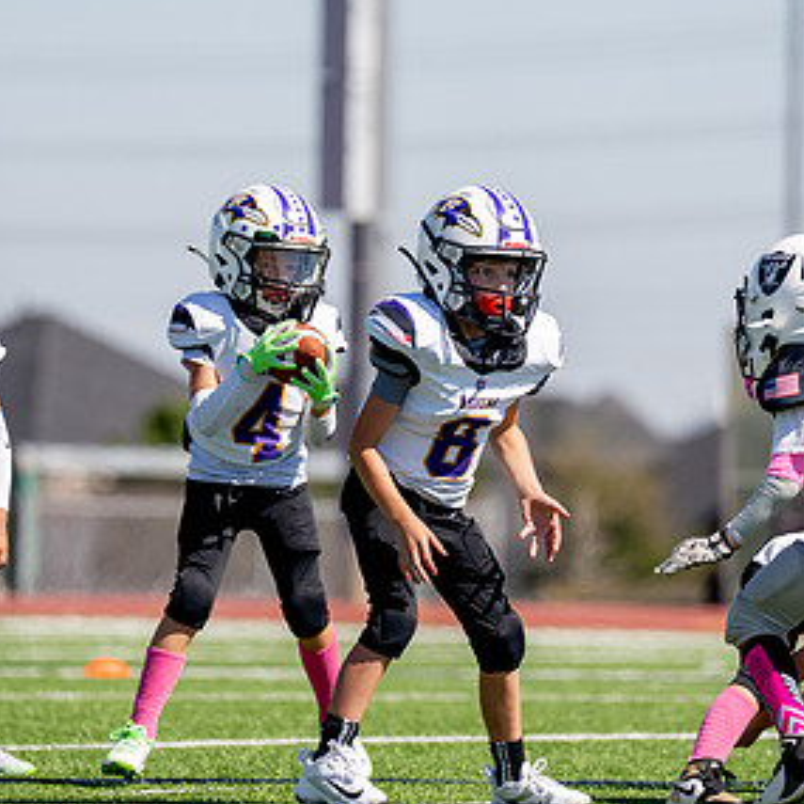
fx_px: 11562
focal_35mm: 440
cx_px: 500
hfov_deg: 4.0
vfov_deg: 4.0
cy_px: 438
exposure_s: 1/4000
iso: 200
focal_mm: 200
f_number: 2.8
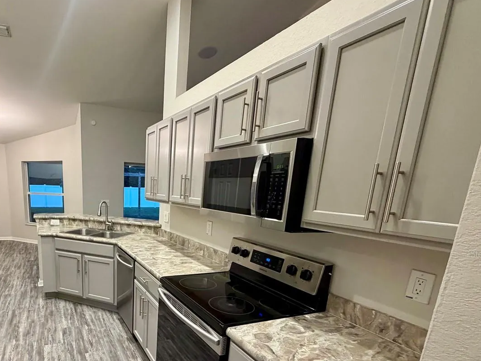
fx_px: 292
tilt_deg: -13.2
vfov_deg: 61.2
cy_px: 254
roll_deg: -1.0
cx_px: 152
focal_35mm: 21
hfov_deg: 76.0
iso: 400
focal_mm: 2.22
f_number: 2.2
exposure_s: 1/60
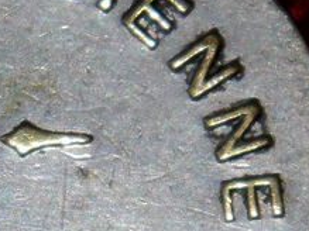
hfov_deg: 2.0
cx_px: 56
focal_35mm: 1017
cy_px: 207
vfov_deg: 1.5
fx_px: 9073
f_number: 5.4
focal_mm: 40
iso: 100
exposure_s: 1/60
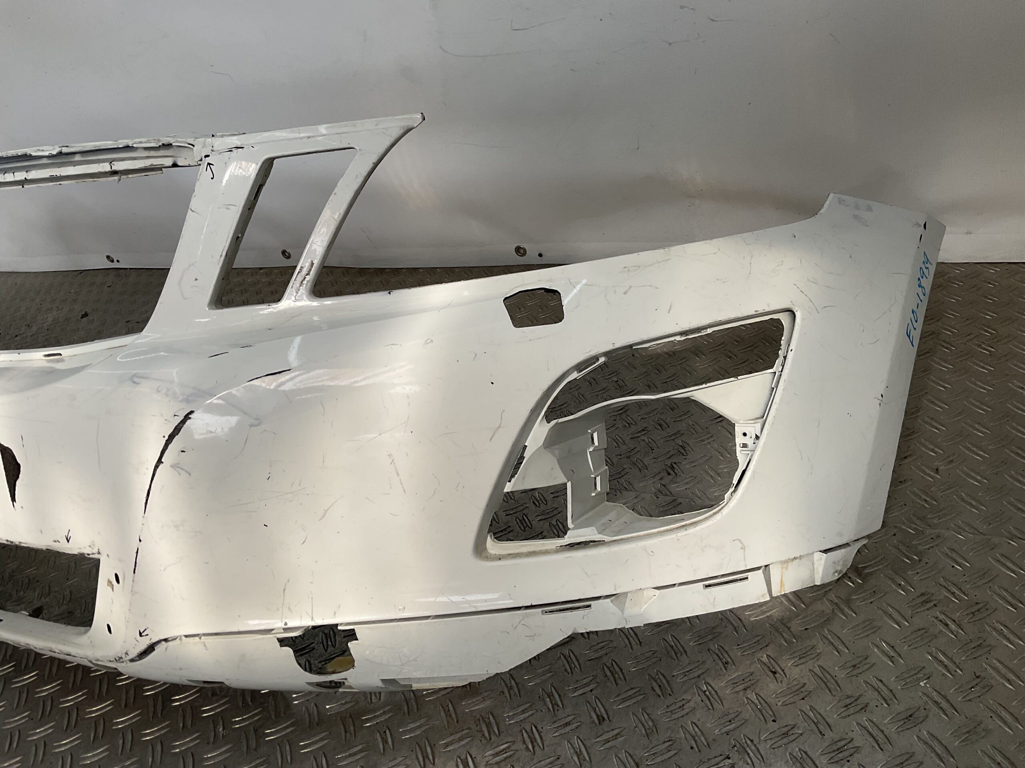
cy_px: 384
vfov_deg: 48.2
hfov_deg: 61.7
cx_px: 512
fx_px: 859
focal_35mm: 29
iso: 16
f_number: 1.8
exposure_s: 1/749
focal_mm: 3
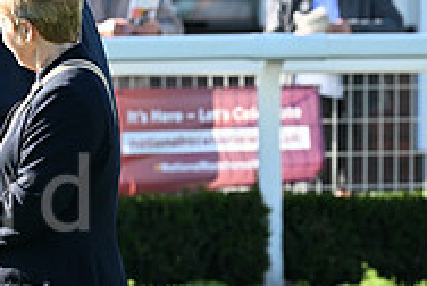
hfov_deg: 3.9
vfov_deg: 2.6
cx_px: -200
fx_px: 6225
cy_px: 214
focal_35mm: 524
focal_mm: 170
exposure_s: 1/640
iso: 400
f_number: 5.6
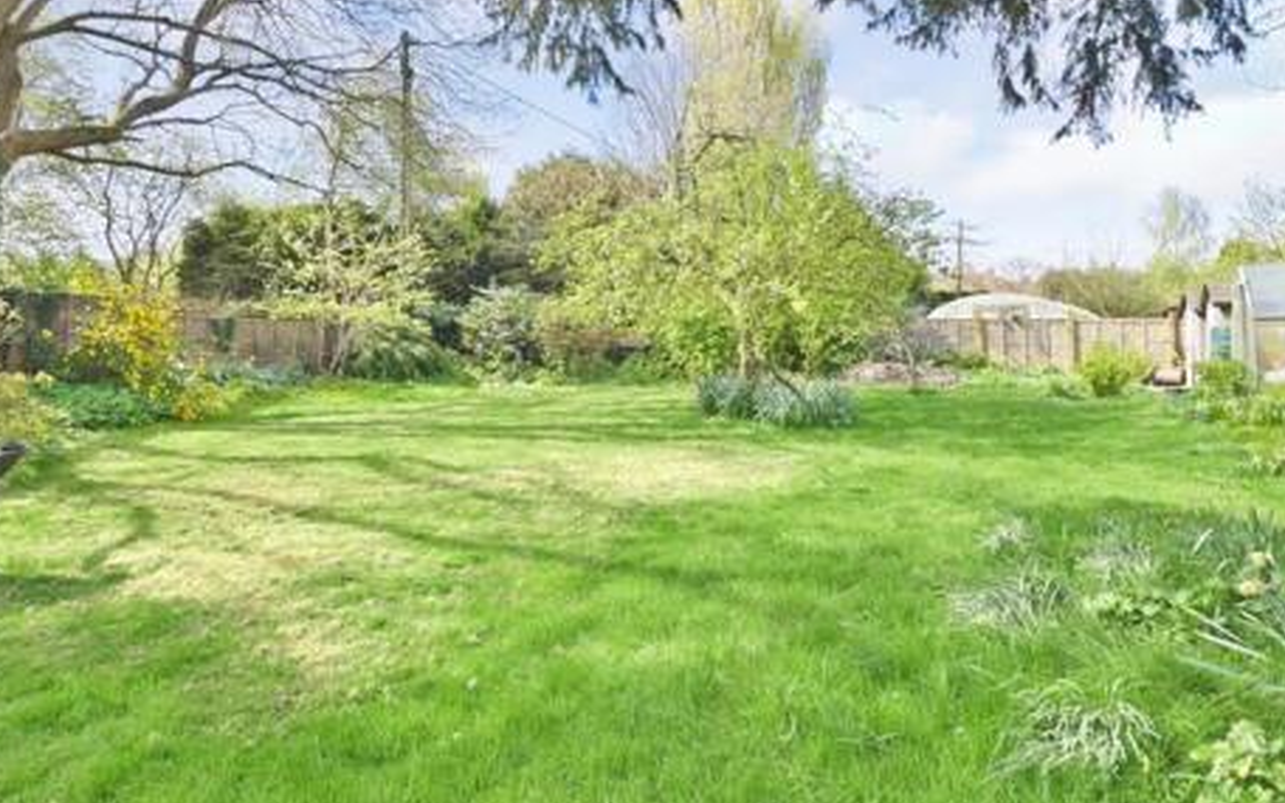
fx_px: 770
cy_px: 314
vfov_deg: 54.6
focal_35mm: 22
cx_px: 634
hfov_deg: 79.6
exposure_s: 1/320
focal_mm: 10
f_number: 11
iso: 400
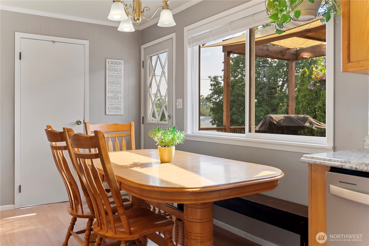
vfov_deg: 41.2
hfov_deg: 58.7
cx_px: 184
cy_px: 123
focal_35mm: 32
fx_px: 328
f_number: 3.2
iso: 200
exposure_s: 1/15
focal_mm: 32
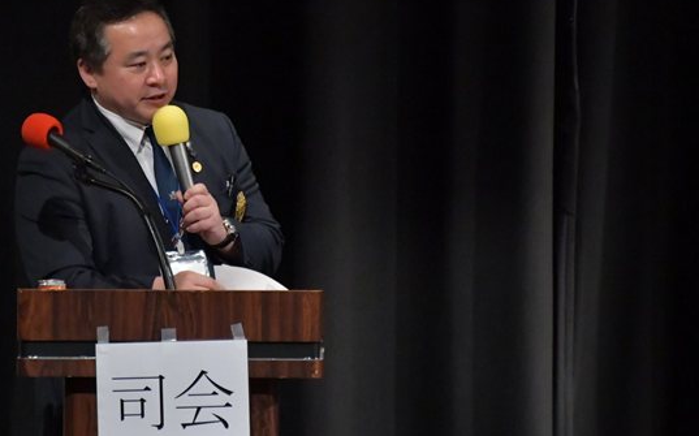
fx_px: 12605
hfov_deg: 3.2
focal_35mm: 662
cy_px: 193
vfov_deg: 2.0
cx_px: 225
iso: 10000
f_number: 5.6
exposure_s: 1/400
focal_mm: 300
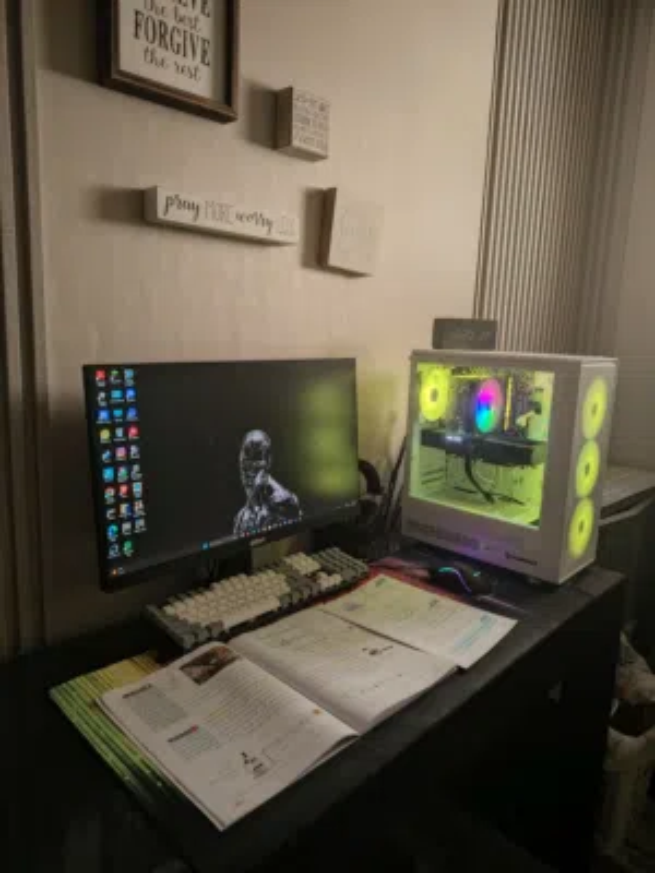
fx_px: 606
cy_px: 436
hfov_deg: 56.8
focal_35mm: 24
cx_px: 328
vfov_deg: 71.6
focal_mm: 5.25
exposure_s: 1/154
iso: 50
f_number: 1.75
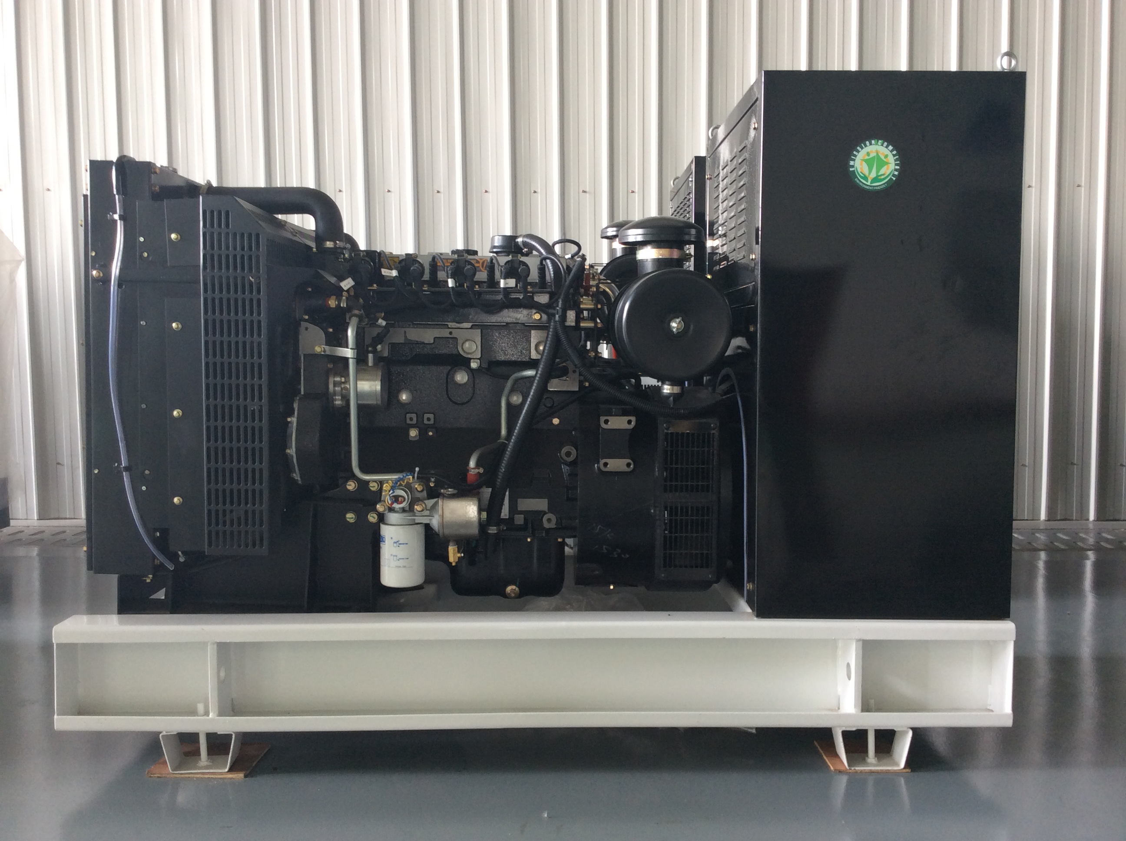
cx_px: 563
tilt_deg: -4.5
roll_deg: +0.9
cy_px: 420
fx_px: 1039
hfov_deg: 56.9
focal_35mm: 32
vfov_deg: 44.1
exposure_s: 1/25
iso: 32
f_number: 2.4
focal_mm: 3.3
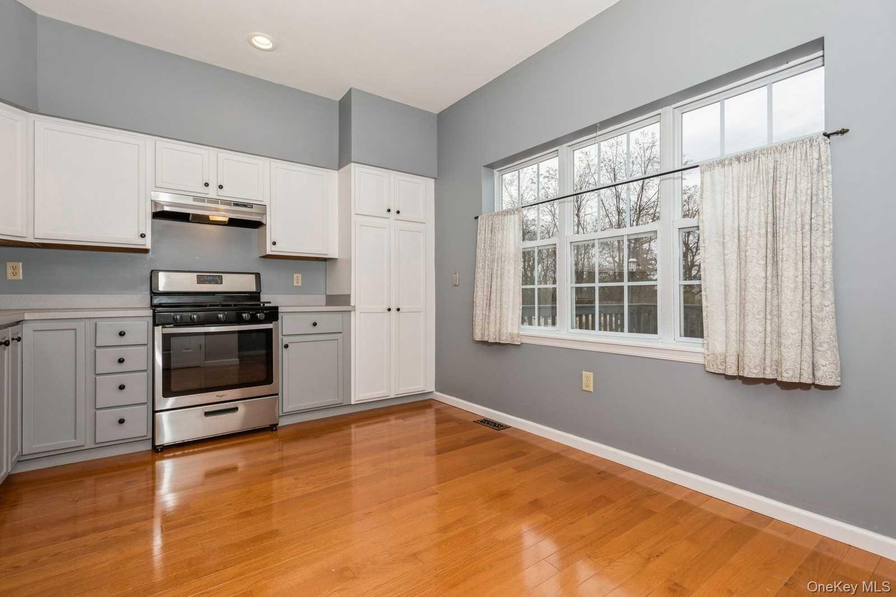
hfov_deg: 93.3
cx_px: 448
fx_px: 423
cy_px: 298
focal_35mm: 17
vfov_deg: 70.5
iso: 200
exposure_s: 1/100
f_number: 8
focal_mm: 17
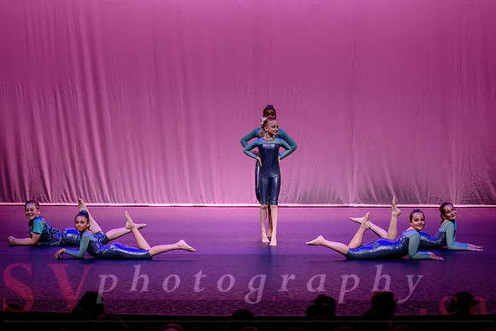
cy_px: 148
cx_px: 248
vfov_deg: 12.4
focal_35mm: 110
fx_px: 1517
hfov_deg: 18.6
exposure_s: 1/400
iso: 1600
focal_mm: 98
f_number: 2.8
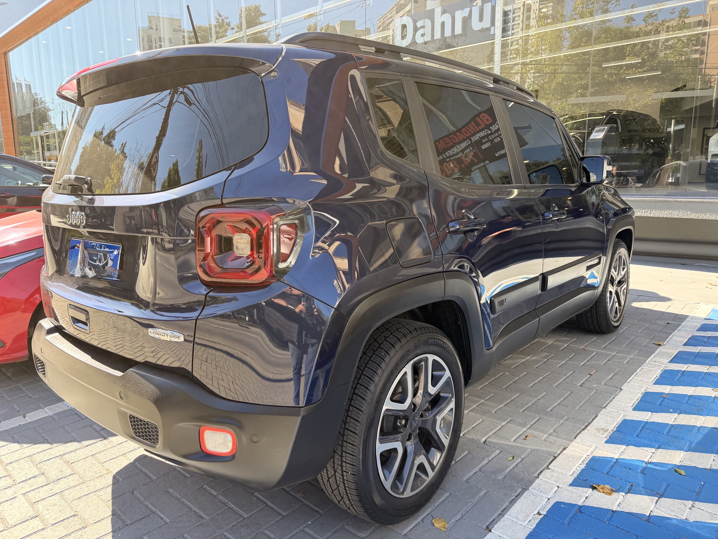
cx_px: 359
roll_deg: +0.4
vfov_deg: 56.8
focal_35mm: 24
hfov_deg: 71.6
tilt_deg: -9.5
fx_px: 498
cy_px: 270
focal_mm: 6.76
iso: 100
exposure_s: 1/580
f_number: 1.78
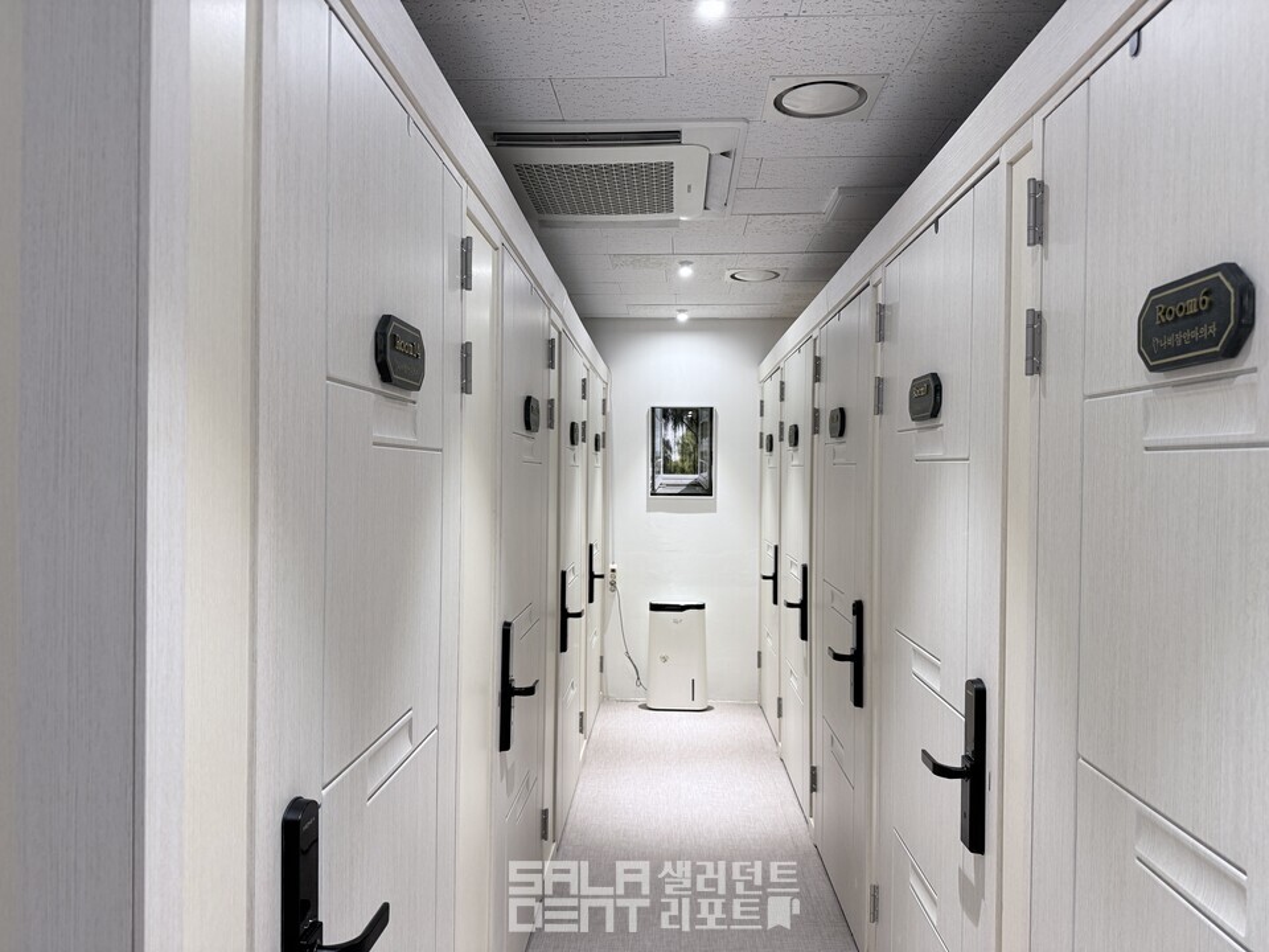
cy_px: 476
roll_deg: -1.0
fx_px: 880
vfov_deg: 56.8
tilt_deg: +0.4
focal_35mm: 24
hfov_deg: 71.6
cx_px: 634
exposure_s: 1/60
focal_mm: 6.76
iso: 160
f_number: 1.78
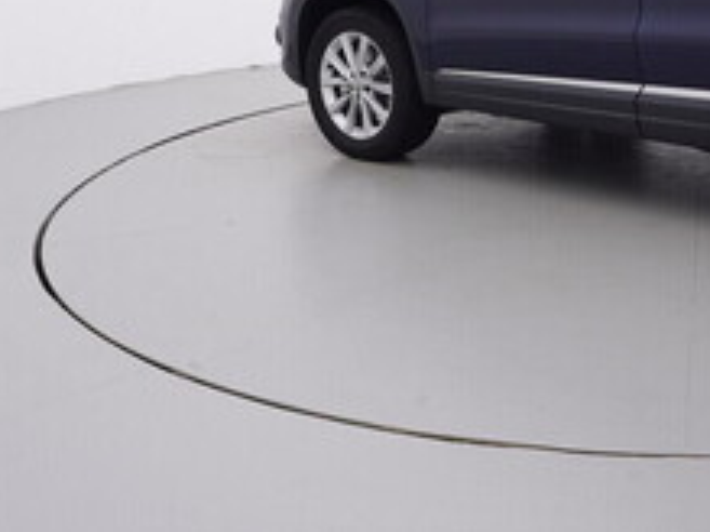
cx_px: 666
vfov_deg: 26.1
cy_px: 57
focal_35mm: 54
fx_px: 1111
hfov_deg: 33.2
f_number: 5
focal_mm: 15
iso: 200
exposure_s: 1/80
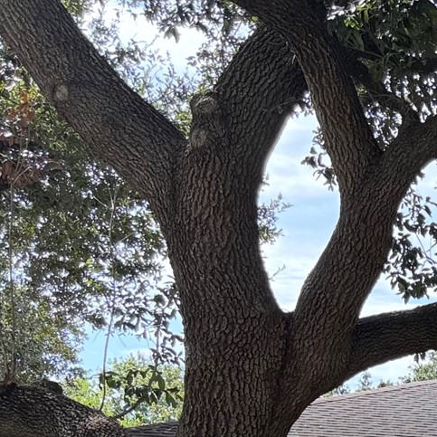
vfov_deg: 17.4
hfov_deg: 15.6
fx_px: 1285
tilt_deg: -1.6
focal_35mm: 90
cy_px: 651
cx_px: 853
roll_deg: -0.5
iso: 100
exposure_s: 1/1292
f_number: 1.78
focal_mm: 6.76
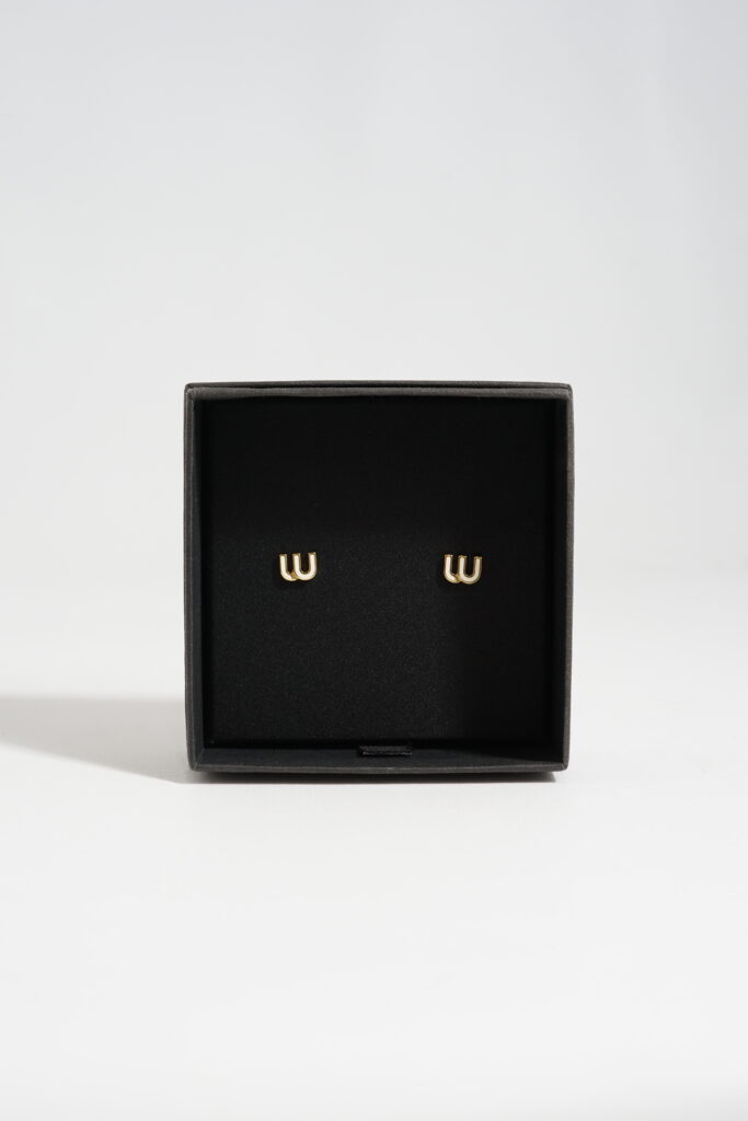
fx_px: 1558
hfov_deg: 27.0
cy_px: 560
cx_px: 374
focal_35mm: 50
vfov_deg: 39.6
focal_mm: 50
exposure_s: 1/25
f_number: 6.3
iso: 640
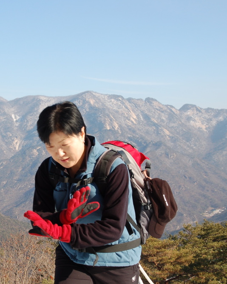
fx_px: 579
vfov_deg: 27.5
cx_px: 68
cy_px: 140
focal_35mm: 69
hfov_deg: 22.0
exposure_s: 1/250
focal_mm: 32
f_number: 8
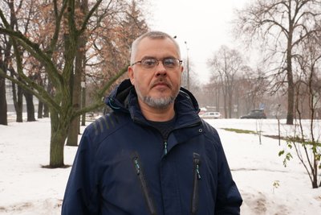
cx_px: 160
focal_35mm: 36
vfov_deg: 36.9
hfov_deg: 53.1
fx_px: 321
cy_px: 108
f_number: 9
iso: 250
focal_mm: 36
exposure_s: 1/50
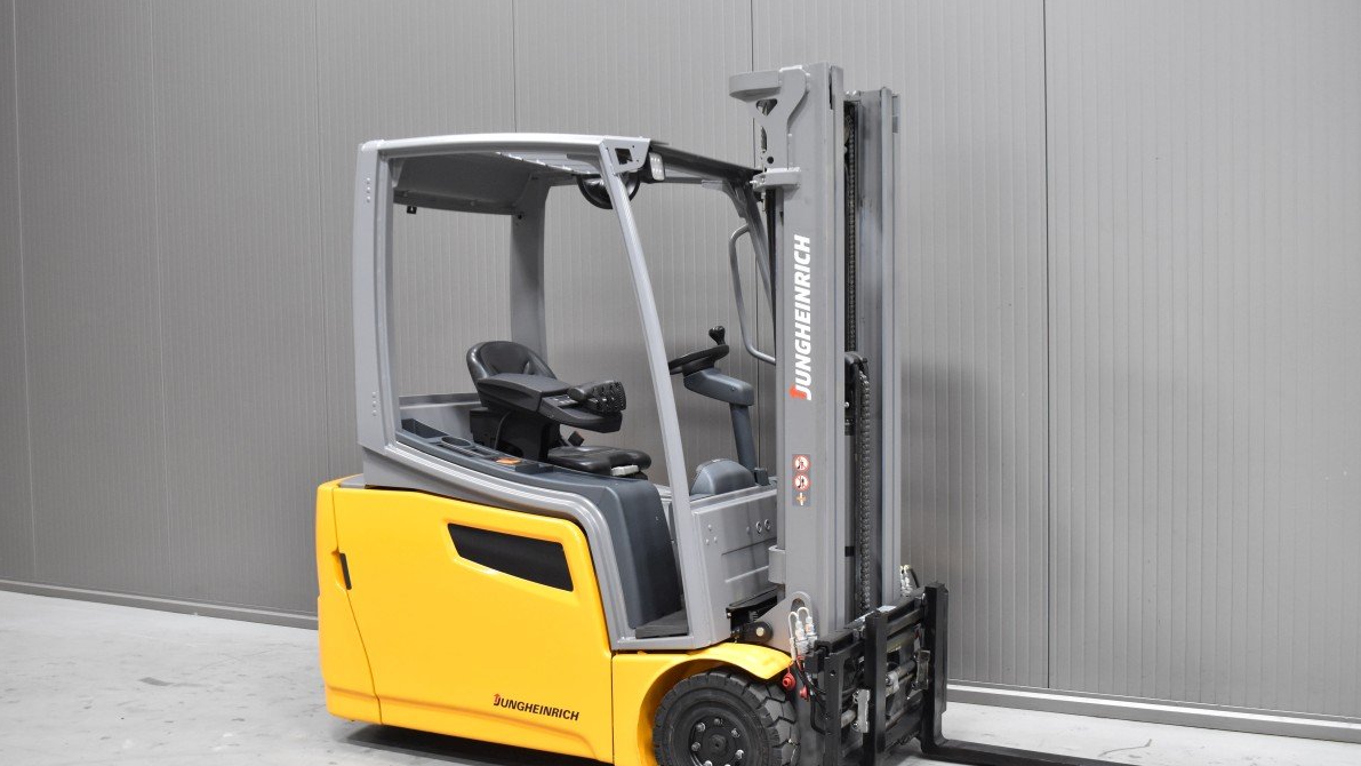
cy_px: 437
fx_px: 1371
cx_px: 682
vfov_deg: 31.2
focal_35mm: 38
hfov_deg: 52.8
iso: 1600
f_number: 5
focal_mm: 24
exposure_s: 1/30
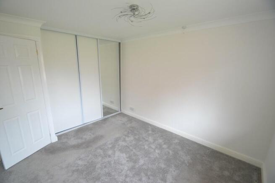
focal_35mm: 15
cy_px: 92
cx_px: 138
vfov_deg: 77.4
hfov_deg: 100.4
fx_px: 115
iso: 400
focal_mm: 10
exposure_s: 1/80
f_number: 4
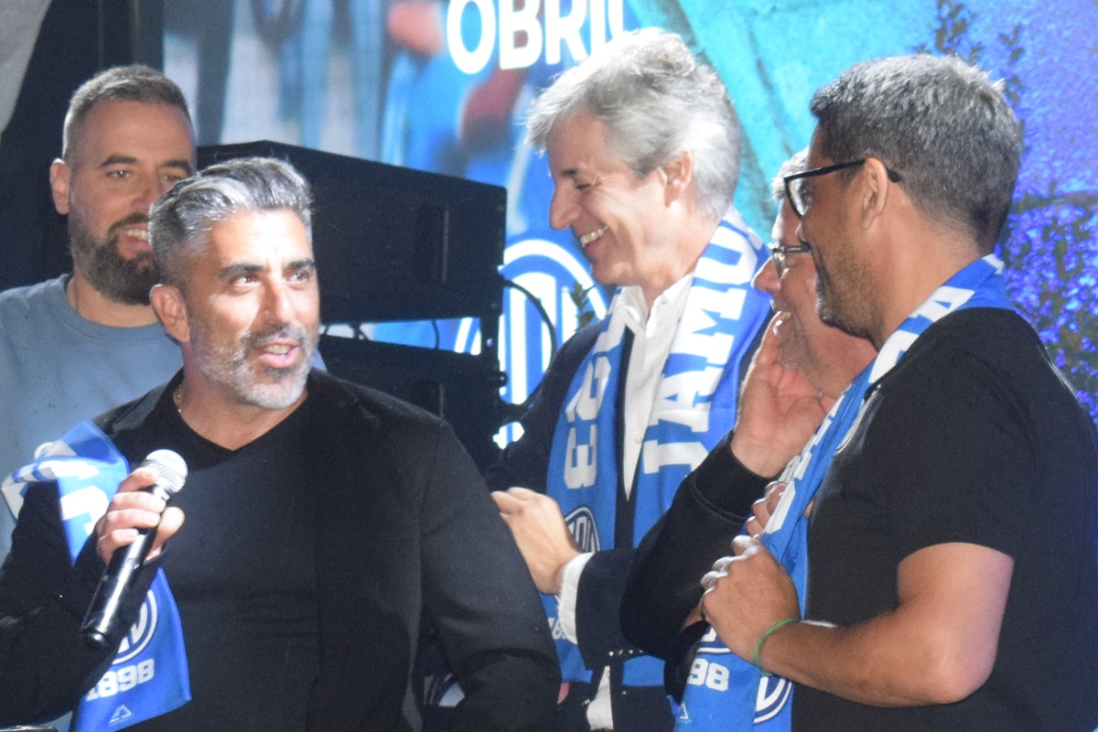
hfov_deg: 24.6
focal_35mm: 82
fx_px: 2516
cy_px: 366
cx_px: 549
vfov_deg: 16.6
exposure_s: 1/60
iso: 2200
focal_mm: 55
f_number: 5.6
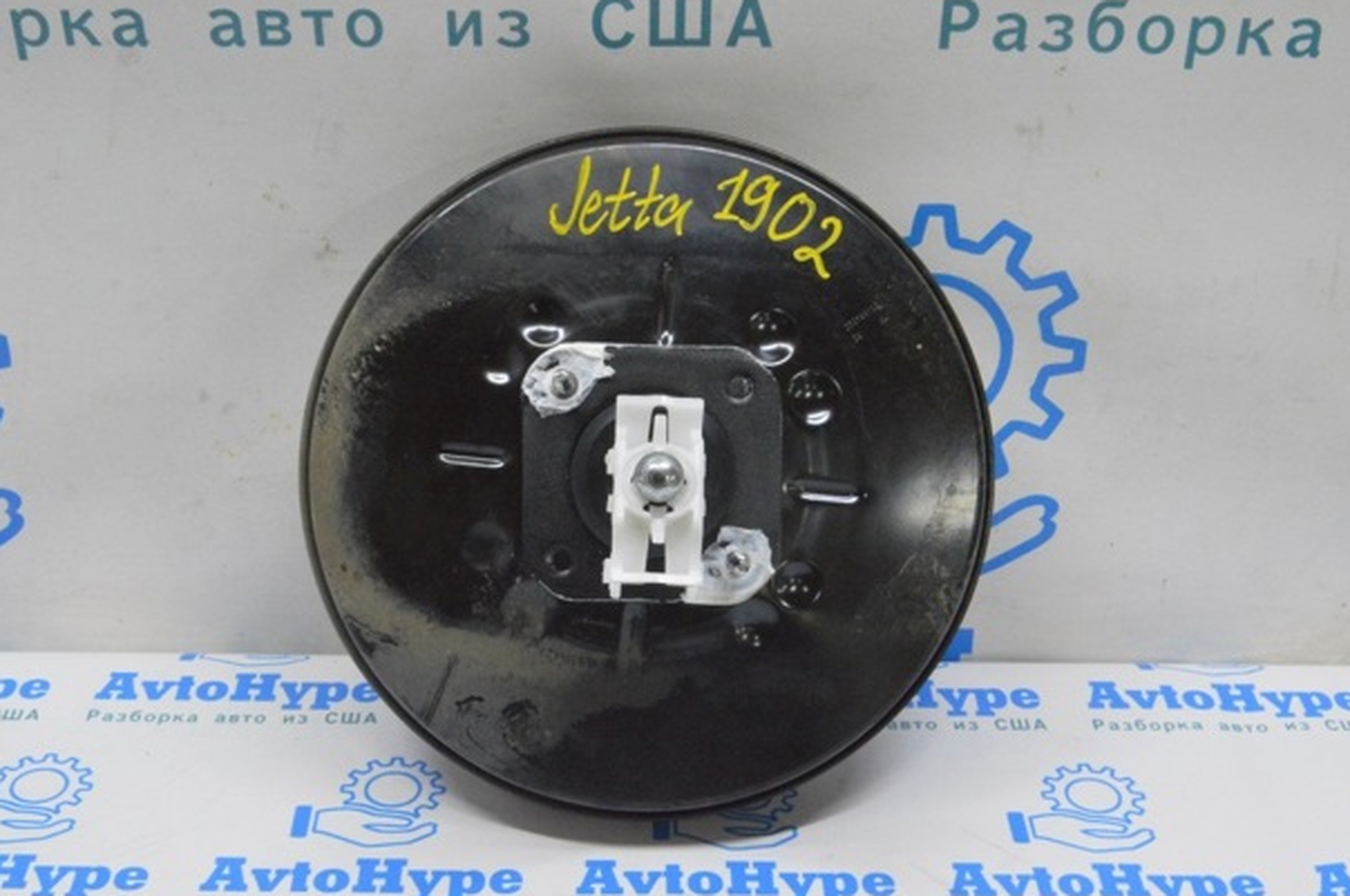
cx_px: 641
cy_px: 428
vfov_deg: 25.0
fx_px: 2022
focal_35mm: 54
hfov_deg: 36.9
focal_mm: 34
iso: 6400
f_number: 20
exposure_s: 1/20
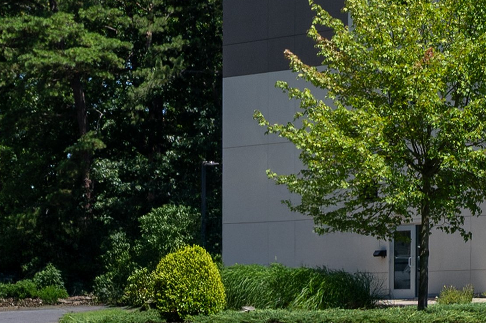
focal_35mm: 163
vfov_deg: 8.4
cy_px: 35
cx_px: 1035
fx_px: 2199
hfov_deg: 11.2
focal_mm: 30
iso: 100
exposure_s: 1/2000
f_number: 10
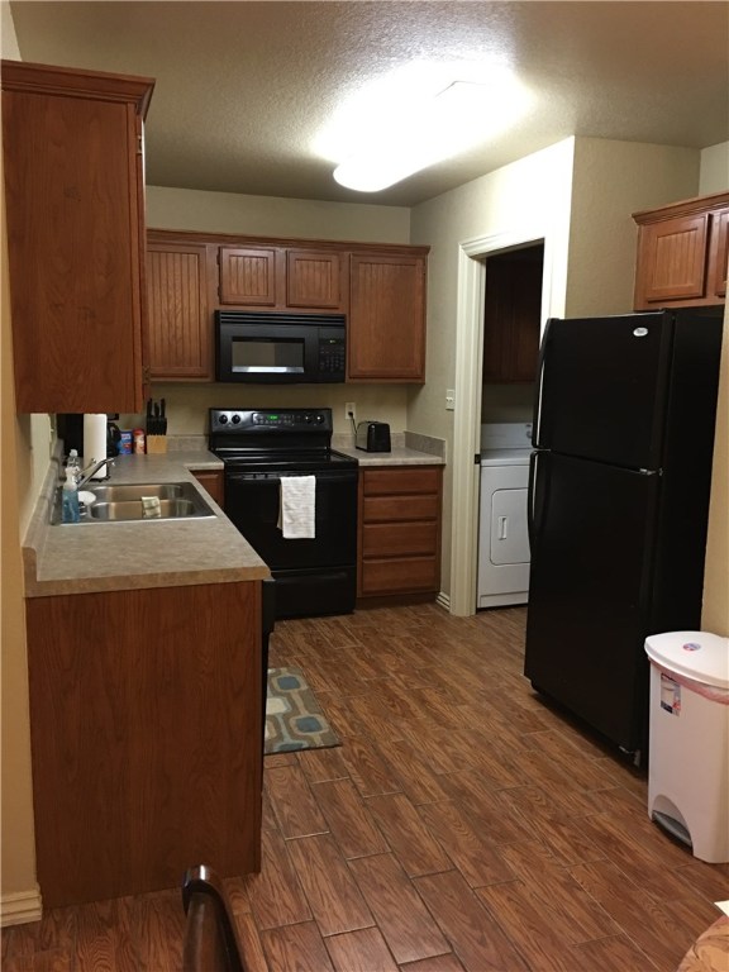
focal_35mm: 29
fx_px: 814
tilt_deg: -9.1
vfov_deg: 61.7
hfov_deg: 48.2
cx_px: 364
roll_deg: -0.7
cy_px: 486
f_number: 2.2
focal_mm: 4.15
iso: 100
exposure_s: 1/10
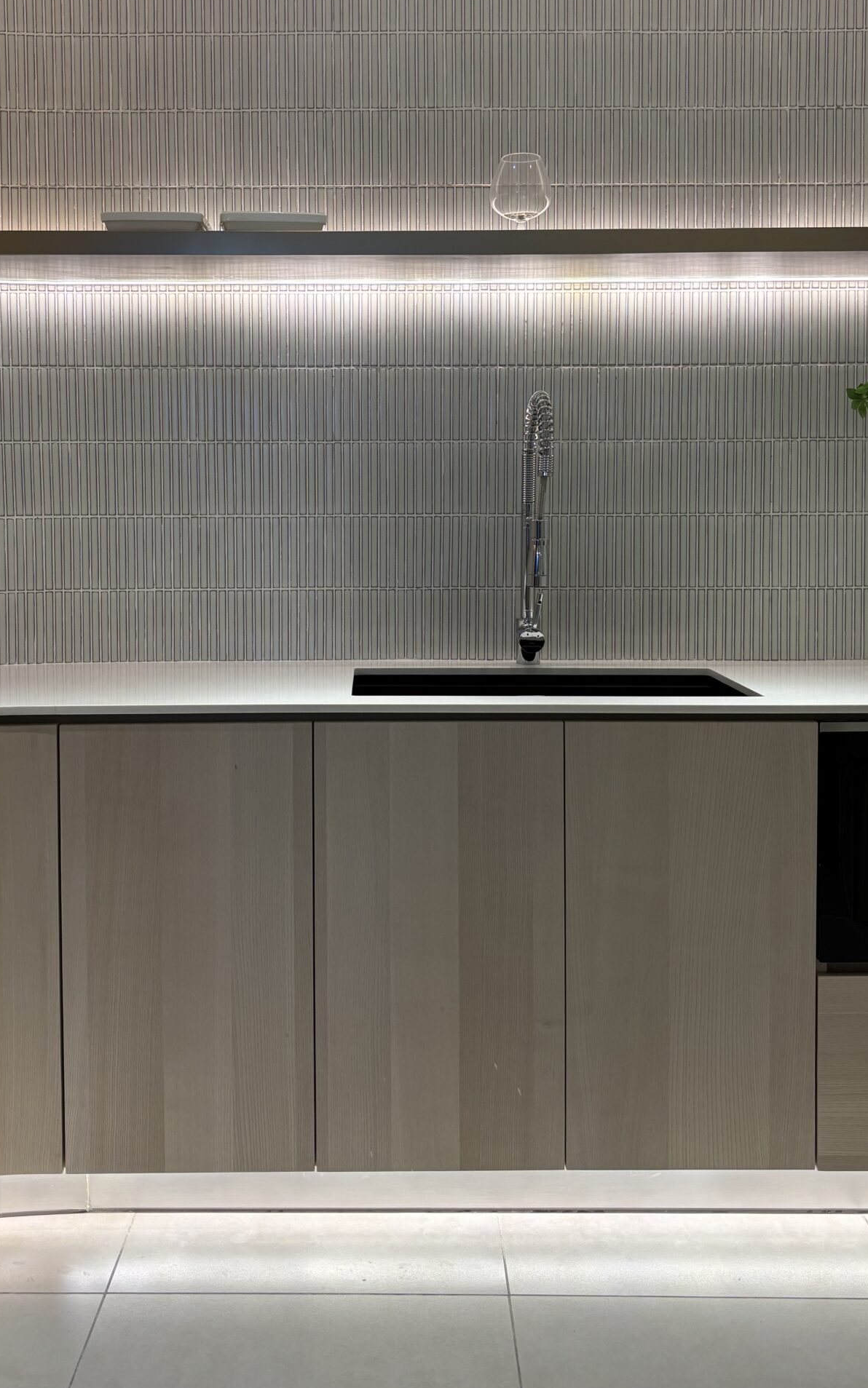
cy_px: 571
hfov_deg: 34.4
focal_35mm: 37
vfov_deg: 52.5
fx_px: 1400
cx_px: 399
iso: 80
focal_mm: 5.96
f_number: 1.6
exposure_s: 1/100
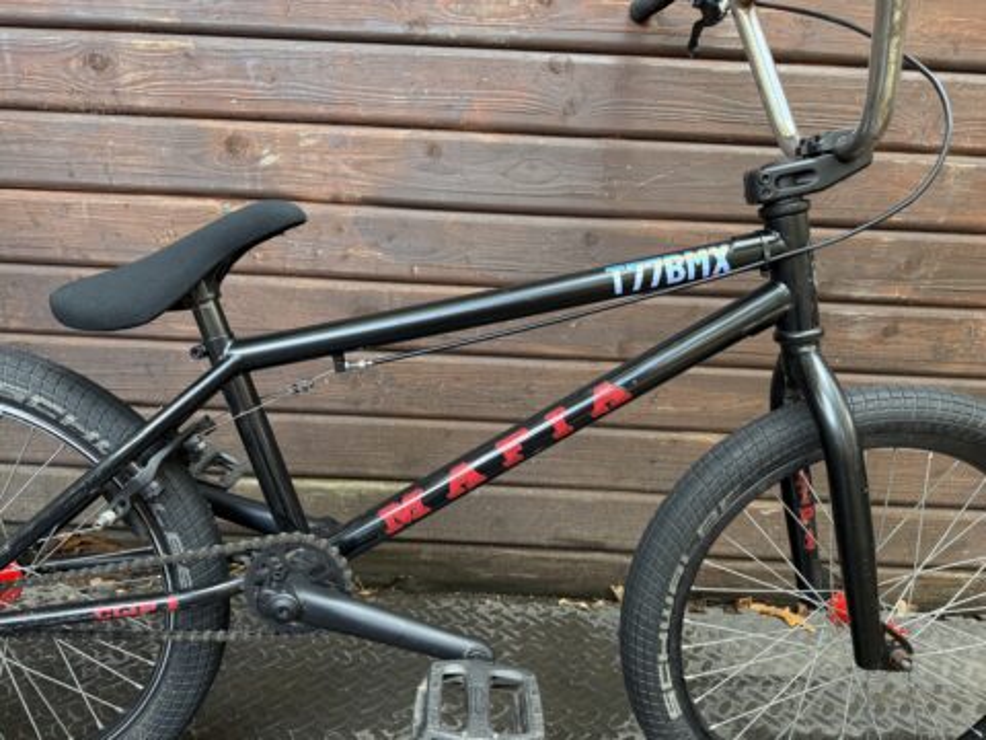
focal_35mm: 24
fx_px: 684
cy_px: 370
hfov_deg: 71.6
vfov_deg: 56.8
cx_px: 493
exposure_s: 1/91
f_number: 1.78
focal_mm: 6.76
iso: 200
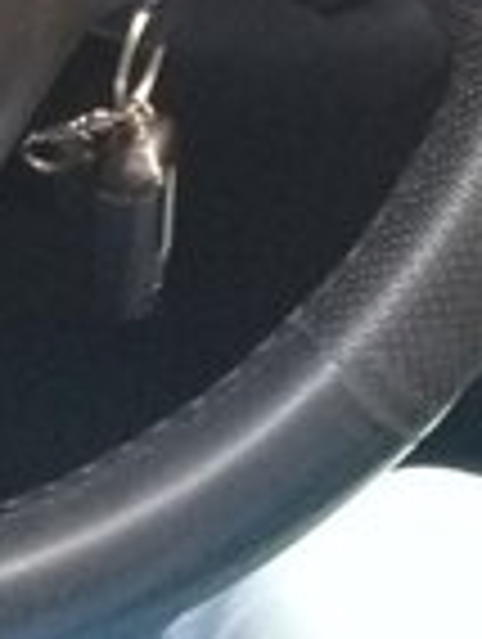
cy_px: -292
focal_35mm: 108
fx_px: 1999
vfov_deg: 16.7
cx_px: -261
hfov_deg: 12.9
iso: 160
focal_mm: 3.3
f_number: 2.2
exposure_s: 1/33
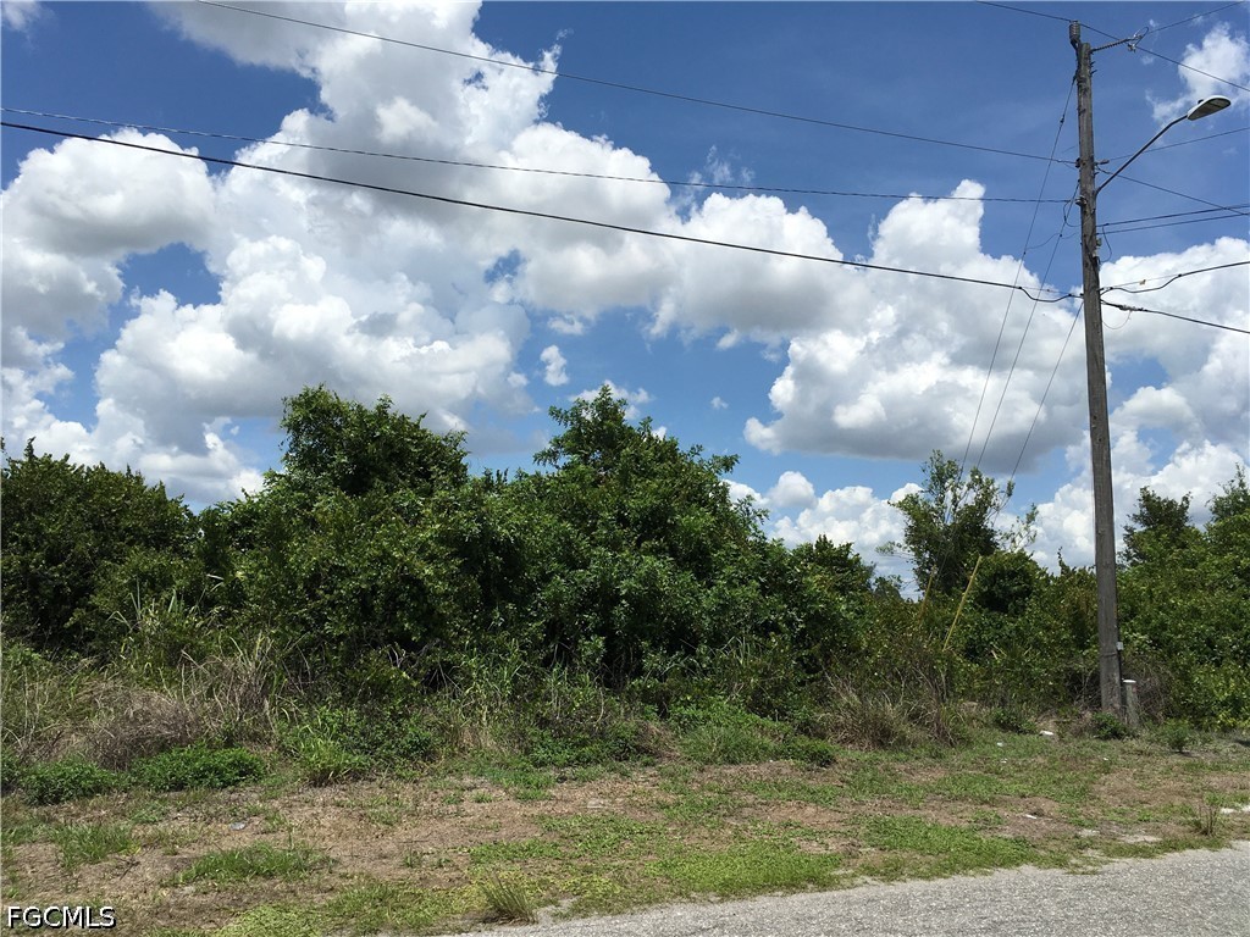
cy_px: 468
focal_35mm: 29
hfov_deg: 61.7
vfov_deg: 48.2
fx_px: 1047
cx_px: 625
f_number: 2.2
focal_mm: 4.15
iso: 25
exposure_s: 1/3344
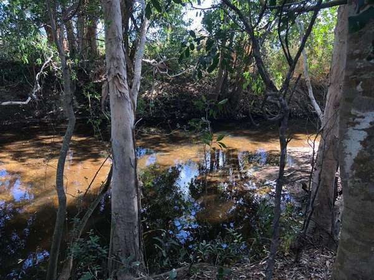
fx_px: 303
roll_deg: -3.9
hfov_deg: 63.4
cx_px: 187
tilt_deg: -17.7
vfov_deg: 49.7
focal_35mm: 28
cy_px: 140
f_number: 1.8
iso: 50
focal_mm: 3.99
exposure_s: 1/120
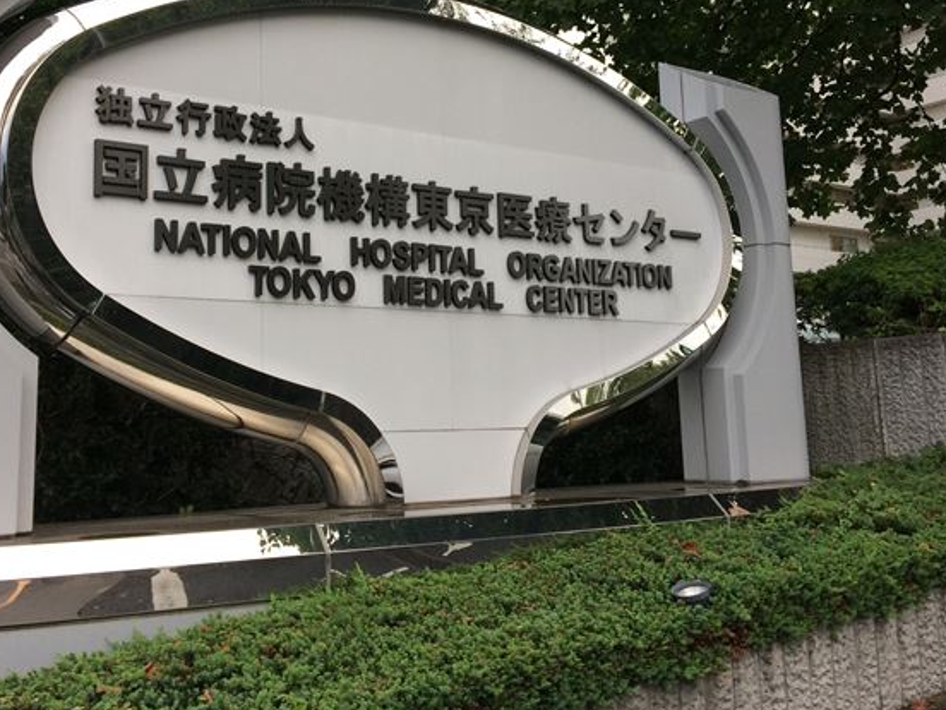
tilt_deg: +9.5
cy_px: 247
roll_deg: +2.0
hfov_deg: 44.7
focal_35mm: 42
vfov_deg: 34.1
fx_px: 1148
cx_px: 420
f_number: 2.2
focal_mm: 4.15
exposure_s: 1/120
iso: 64
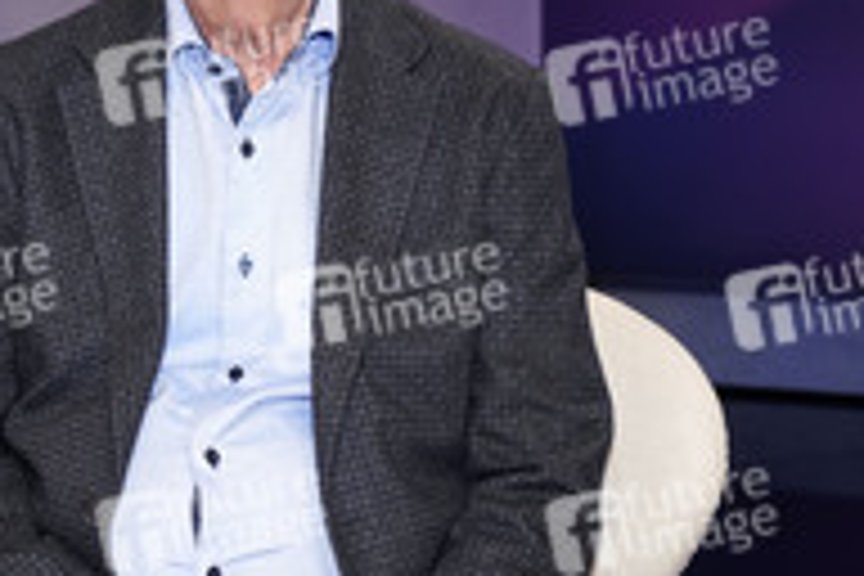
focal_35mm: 89
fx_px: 2136
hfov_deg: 22.8
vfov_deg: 15.3
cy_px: 184
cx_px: 272
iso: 2000
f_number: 5
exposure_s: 1/160
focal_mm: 38
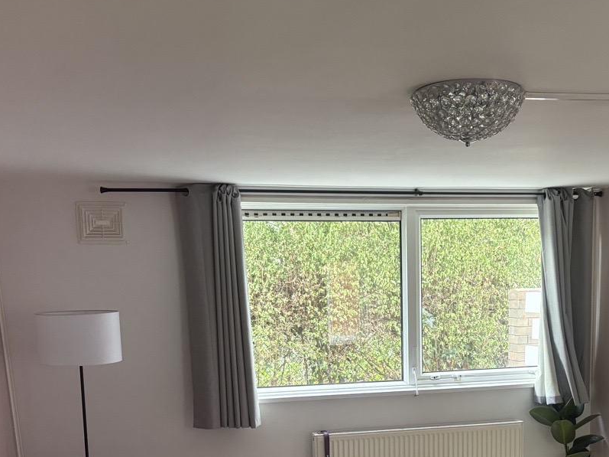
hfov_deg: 40.2
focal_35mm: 47
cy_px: 403
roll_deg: +1.2
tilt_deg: -9.0
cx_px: 376
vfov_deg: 29.7
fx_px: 826
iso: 200
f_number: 1.6
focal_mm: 5.96
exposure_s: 1/60
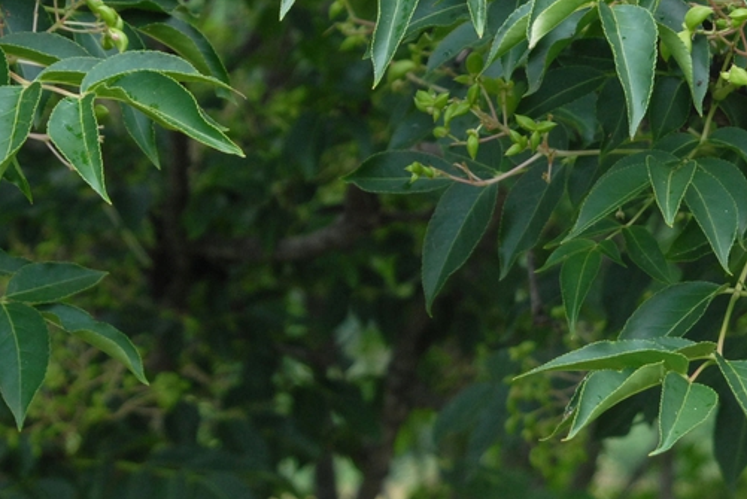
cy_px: 8
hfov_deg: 11.1
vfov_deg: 7.4
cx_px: 680
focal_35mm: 184
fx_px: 3821
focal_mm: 60
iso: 400
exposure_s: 1/160
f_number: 6.3
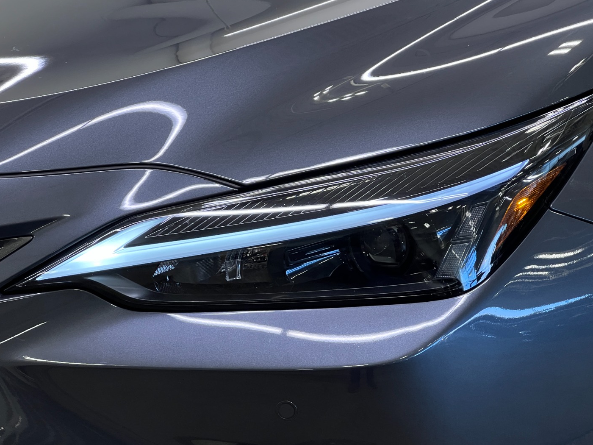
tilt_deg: -15.2
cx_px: 310
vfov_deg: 16.8
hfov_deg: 22.3
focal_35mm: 88
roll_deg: +2.3
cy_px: 212
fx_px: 1508
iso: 200
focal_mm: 9
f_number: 2.8
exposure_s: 1/120
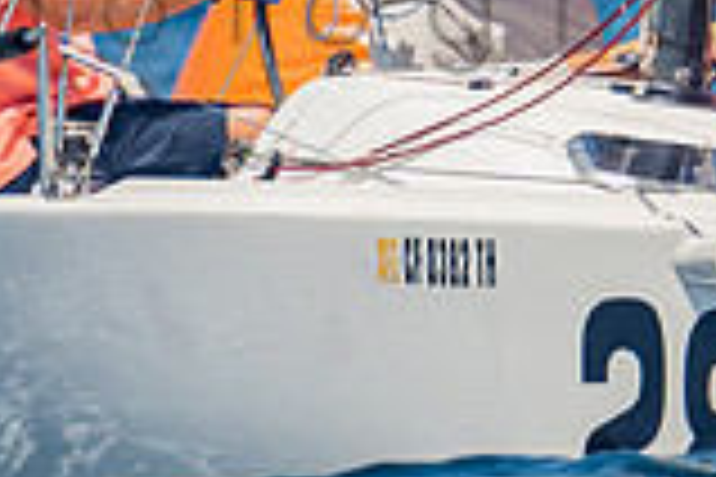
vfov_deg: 0.6
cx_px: 1014
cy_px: -1011
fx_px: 45562
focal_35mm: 2291
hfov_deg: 0.9
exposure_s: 1/1600
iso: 400
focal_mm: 350
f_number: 6.3
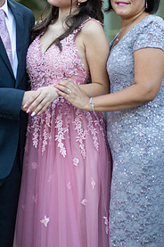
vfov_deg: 14.8
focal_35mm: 138
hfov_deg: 9.9
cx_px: 73
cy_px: 49
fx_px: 945
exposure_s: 1/500
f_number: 2
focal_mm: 85
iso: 250
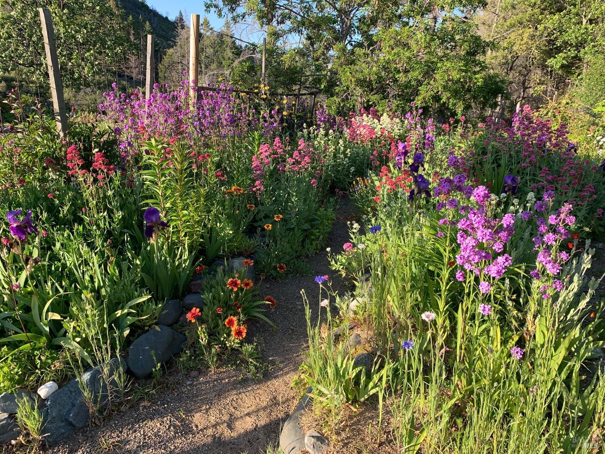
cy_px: 227
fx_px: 454
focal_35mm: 26
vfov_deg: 53.1
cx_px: 302
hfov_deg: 67.3
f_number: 1.8
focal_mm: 4.25
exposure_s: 1/419
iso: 25
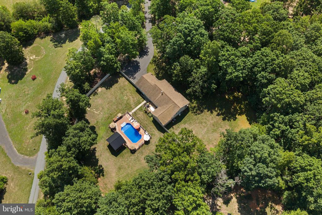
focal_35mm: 28
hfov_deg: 65.5
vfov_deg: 46.4
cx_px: 161
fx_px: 250
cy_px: 108
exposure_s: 1/500
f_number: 2.8
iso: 1000
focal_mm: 14.45
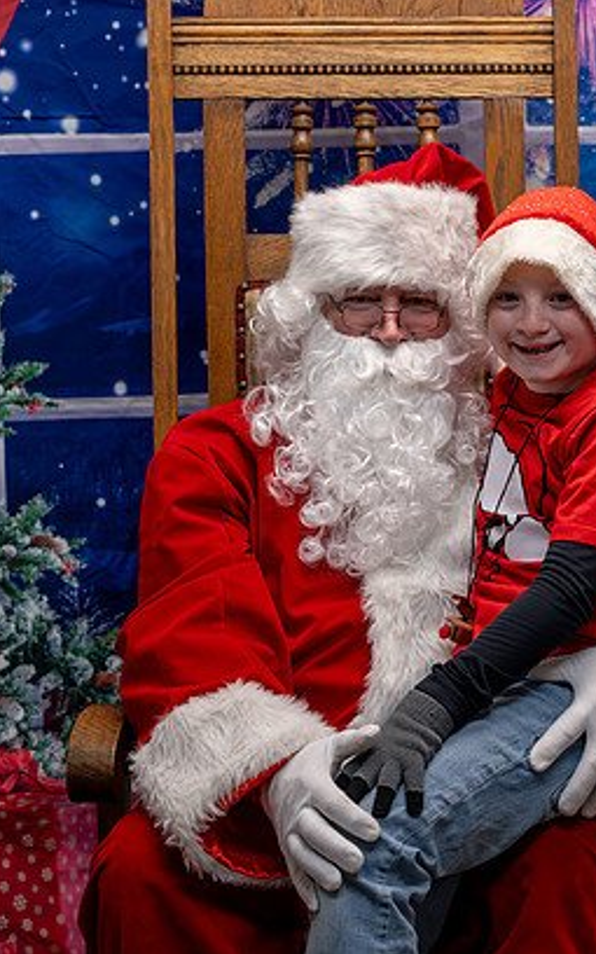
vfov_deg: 24.4
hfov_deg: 15.3
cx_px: 491
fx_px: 2209
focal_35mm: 85
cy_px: 450
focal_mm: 49
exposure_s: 1/400
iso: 2500
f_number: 4.5
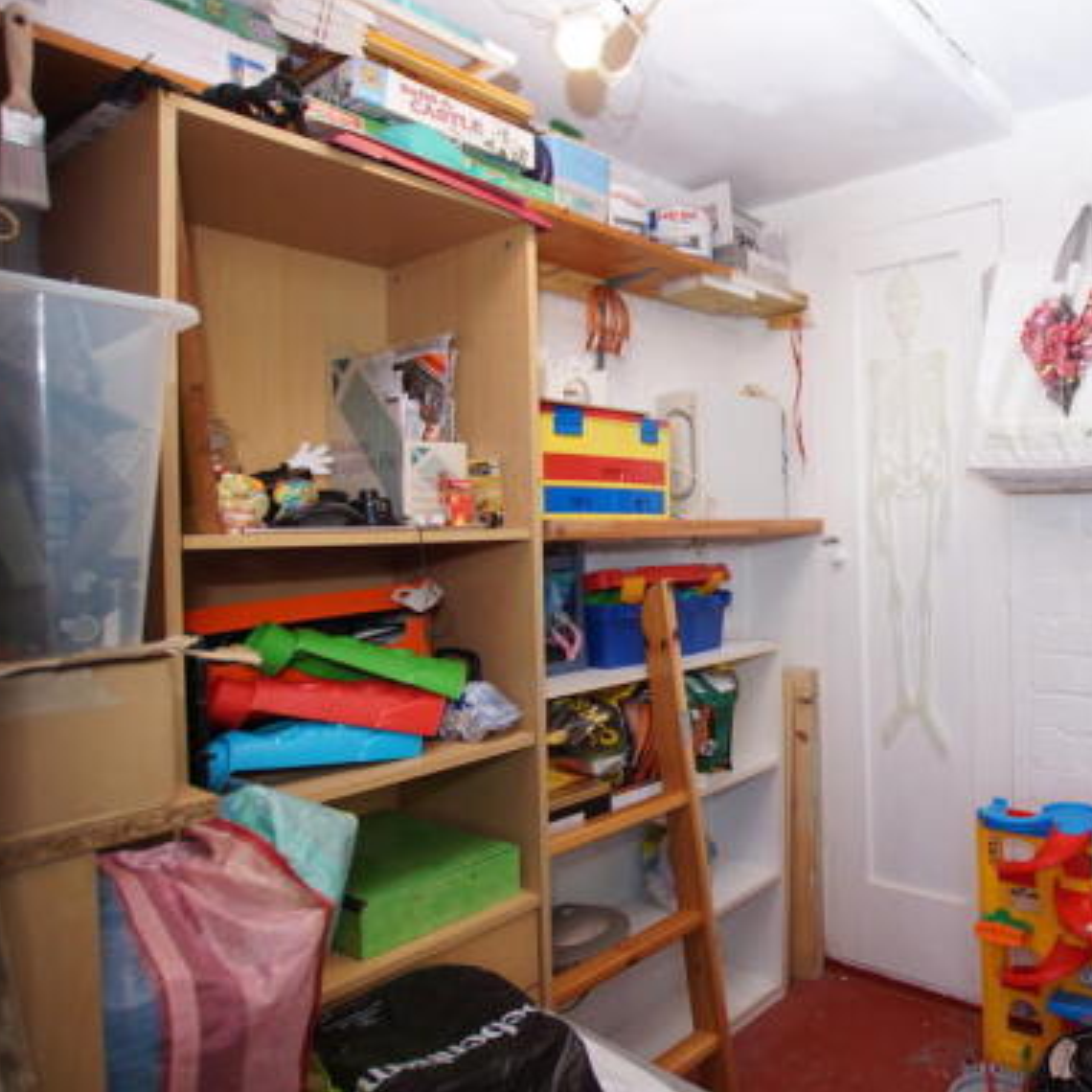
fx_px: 785
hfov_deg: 62.8
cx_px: 897
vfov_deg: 69.6
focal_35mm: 22
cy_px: 527
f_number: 3.5
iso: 250
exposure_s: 1/60
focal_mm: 10
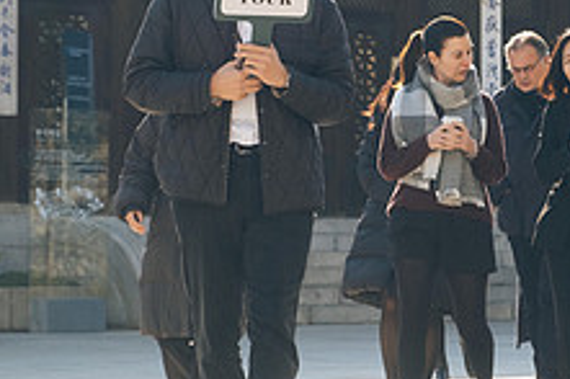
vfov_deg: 8.2
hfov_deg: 12.1
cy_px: 122
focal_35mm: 168
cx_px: 557
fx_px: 2658
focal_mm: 42.7
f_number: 3.2
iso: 400
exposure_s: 1/2000
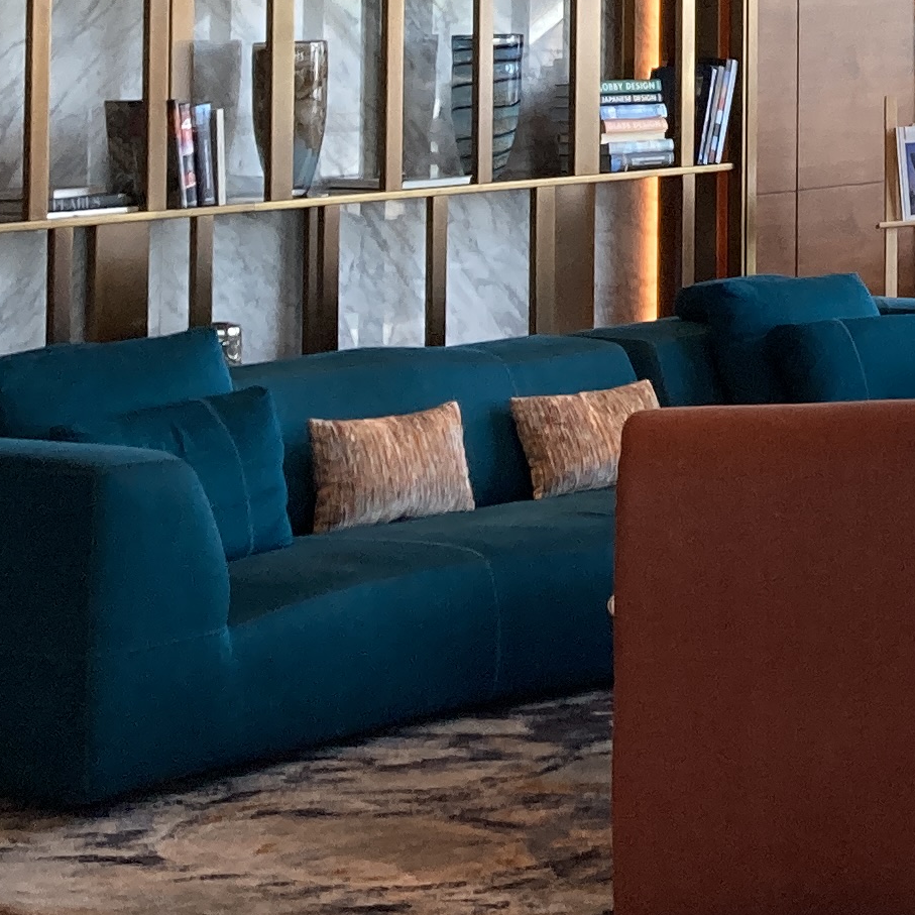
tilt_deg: +5.6
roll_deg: -0.1
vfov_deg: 15.1
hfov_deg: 14.6
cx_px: 1413
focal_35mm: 110
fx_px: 3290
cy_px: -292
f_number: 1.8
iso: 50
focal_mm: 3.99
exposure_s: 1/100
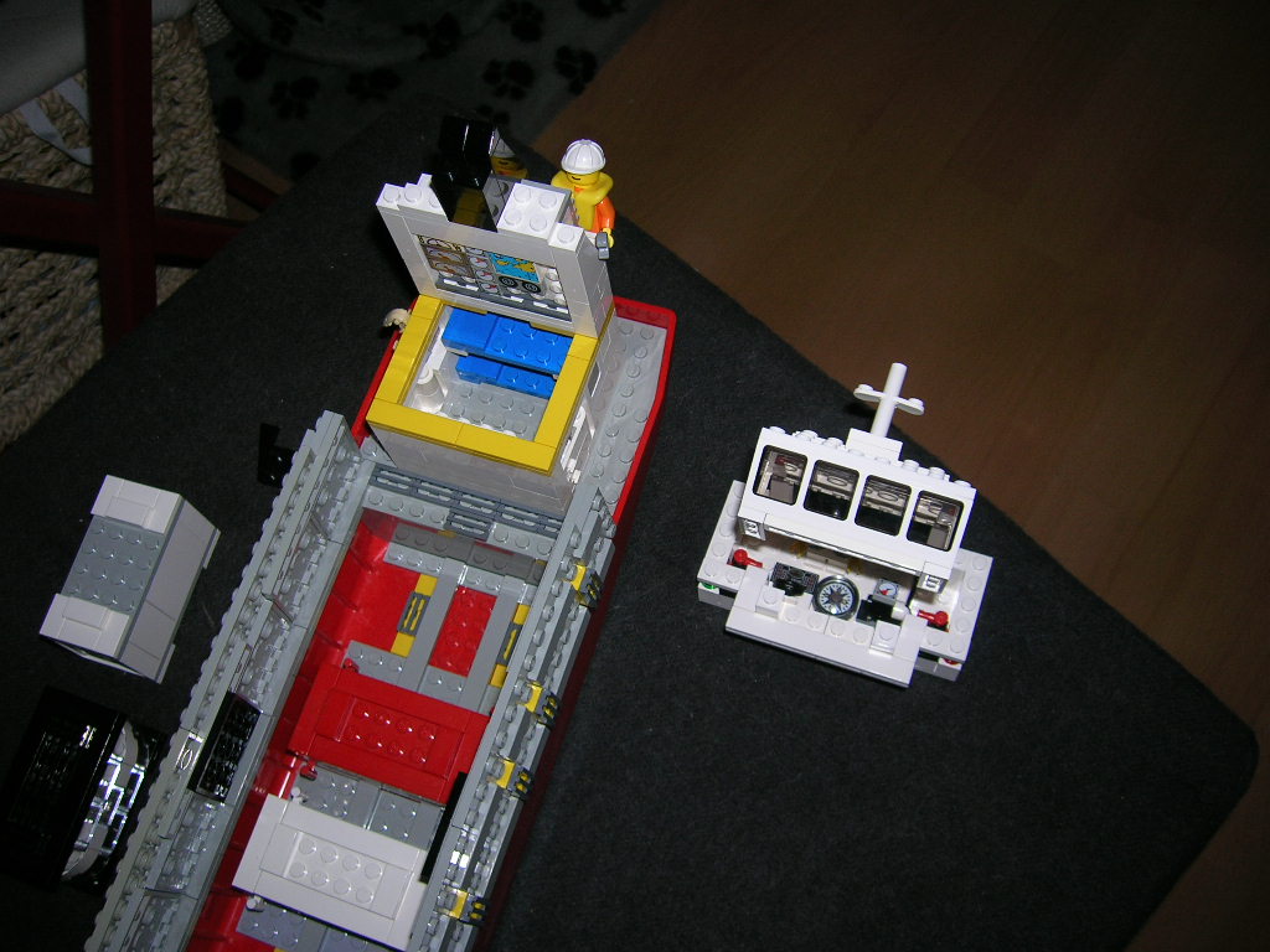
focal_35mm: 34
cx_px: 635
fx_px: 1247
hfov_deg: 54.0
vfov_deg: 41.8
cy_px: 476
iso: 50
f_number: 2.9
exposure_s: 1/60.1
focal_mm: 5.7
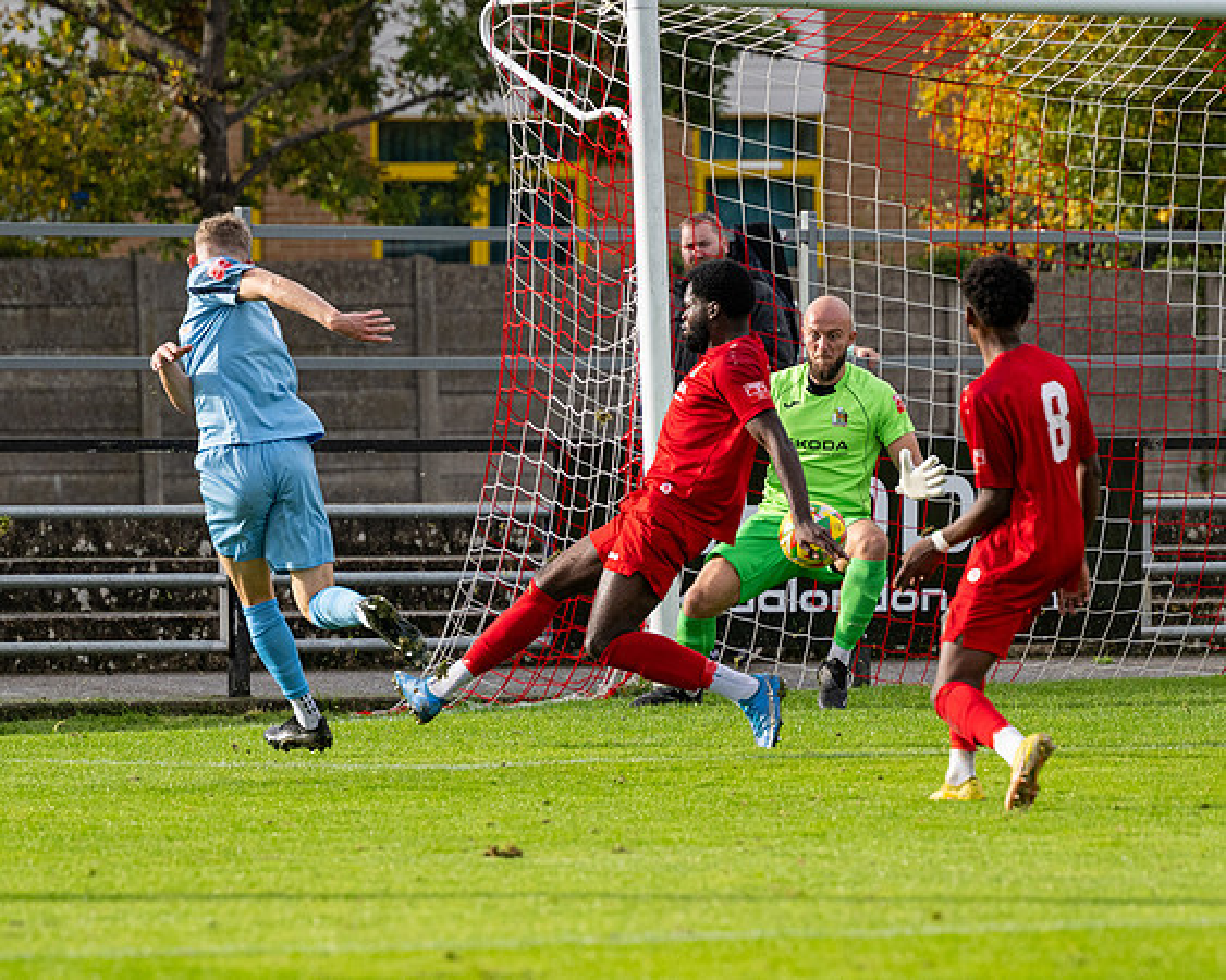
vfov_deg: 4.0
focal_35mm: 384
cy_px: 851
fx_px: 13920
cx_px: 617
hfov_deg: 5.0
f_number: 4
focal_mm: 190
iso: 400
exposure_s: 1/2500
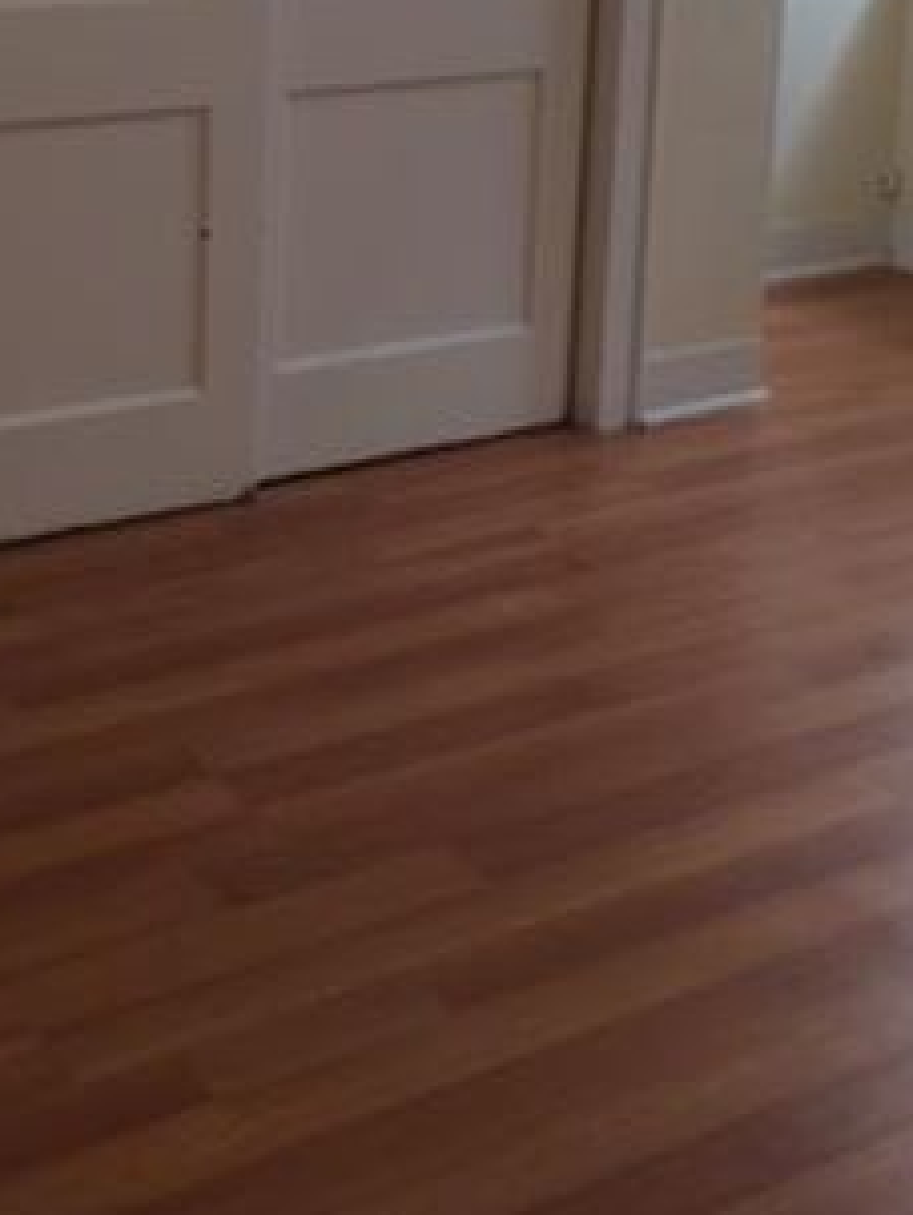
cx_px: 382
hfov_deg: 22.9
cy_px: 74
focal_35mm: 64
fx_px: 2248
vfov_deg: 28.8
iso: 32
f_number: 2.2
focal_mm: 4.15
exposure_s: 1/30
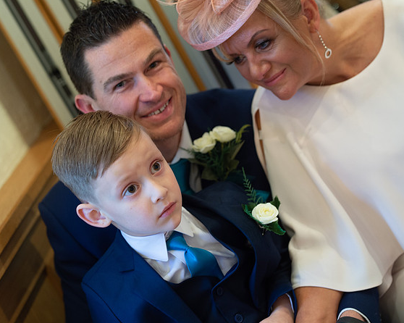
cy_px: 164
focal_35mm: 98
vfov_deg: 15.7
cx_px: 159
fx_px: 1171
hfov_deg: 19.5
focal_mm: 85
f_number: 2.5
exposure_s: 1/100
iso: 800
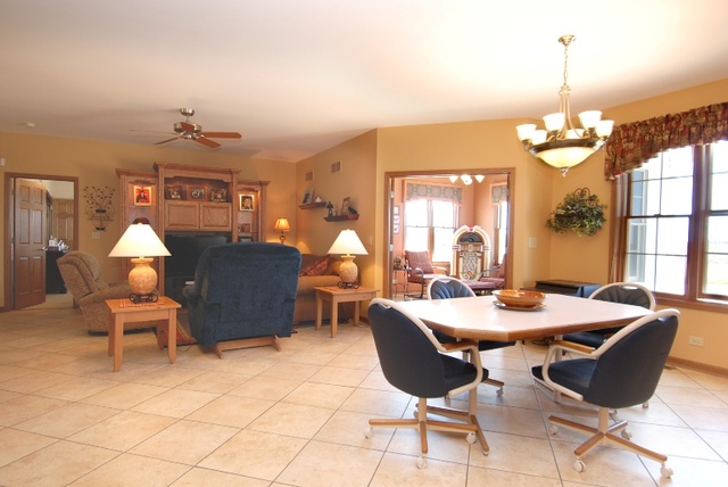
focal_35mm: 21
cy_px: 244
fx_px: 425
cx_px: 364
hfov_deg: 81.2
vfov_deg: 59.6
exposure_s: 1/15
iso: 200
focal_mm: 14
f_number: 5
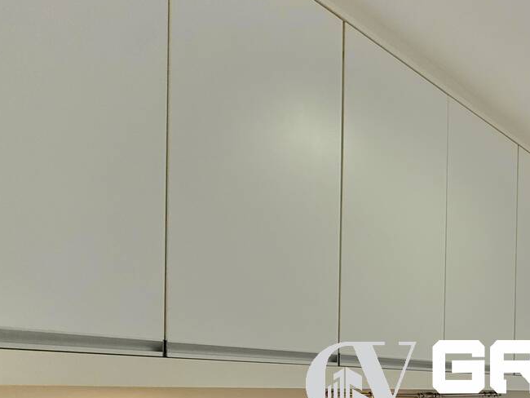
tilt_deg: -0.3
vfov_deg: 40.2
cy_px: 394
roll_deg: -1.0
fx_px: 475
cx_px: 511
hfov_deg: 49.4
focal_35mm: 31
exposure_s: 1/120
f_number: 2.2
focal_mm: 2.22
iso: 320
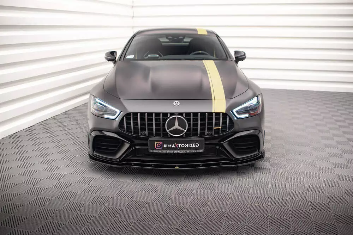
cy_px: 118
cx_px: 179
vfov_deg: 37.1
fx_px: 351
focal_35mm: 36
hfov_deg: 53.4
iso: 1000
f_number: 2.5
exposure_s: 1/100
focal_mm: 35
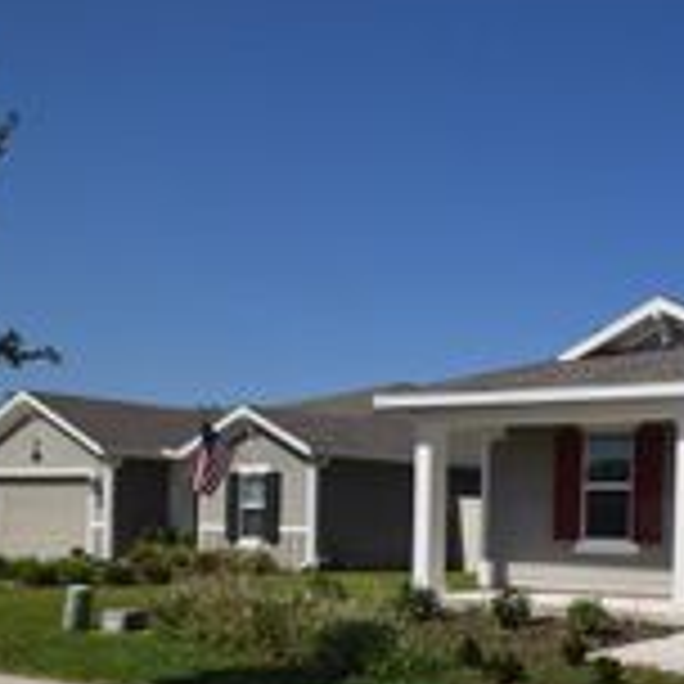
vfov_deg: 38.4
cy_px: 556
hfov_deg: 28.3
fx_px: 939
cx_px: 994
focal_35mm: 42
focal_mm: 10
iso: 100
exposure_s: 1/200
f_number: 14
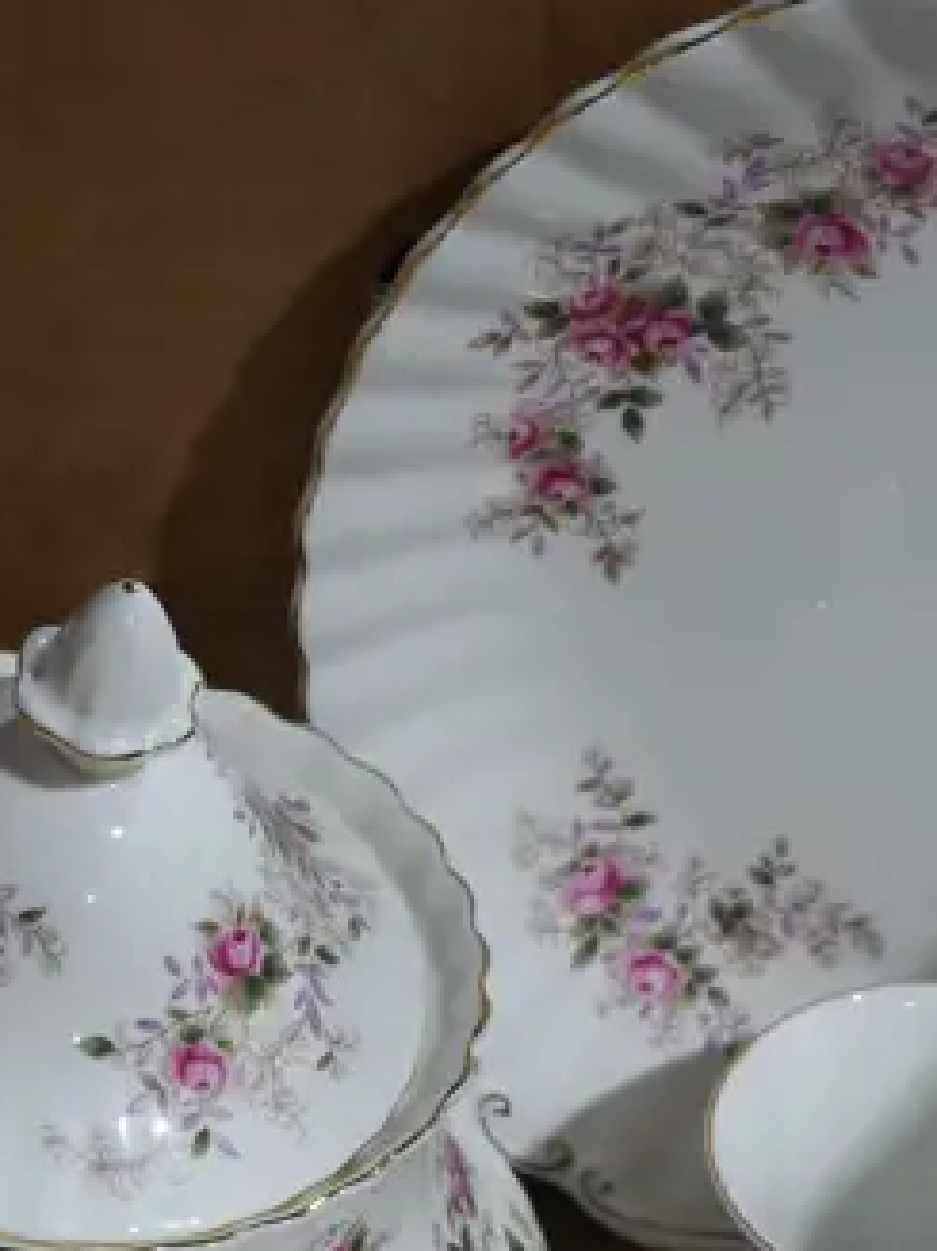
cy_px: 1714
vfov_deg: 13.2
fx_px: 5201
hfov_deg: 10.3
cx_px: 786
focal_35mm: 144
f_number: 5.1
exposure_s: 1/60
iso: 500
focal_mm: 23
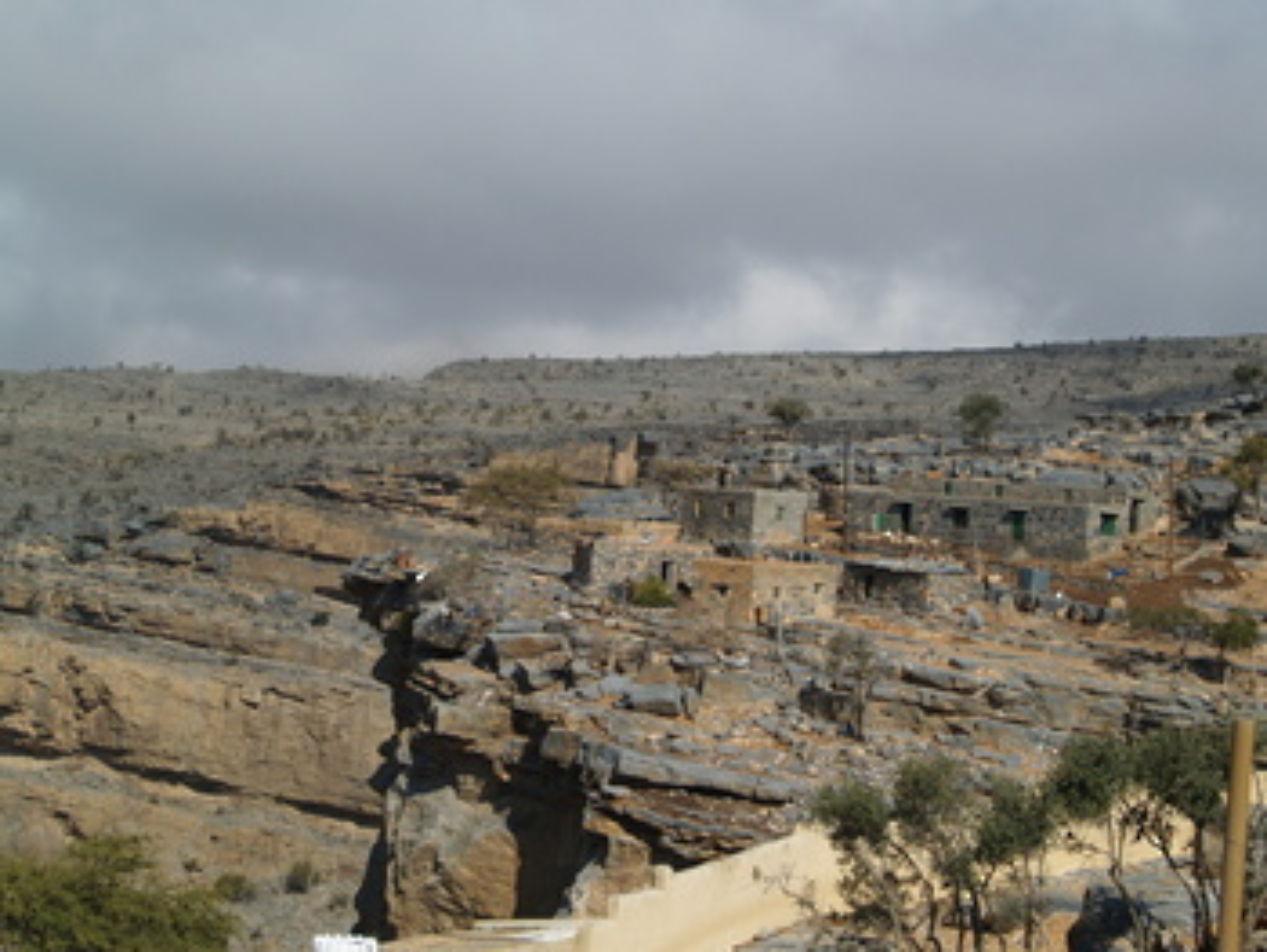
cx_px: 634
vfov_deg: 16.4
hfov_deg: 21.8
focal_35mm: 90
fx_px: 3296
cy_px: 476
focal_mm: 45
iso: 100
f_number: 10
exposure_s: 1/320
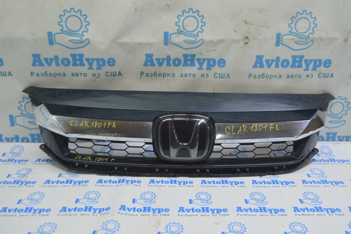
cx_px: 176
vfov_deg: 38.3
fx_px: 336
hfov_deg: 55.1
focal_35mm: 34
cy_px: 117
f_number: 5.6
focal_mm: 23
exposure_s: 1/25
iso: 400
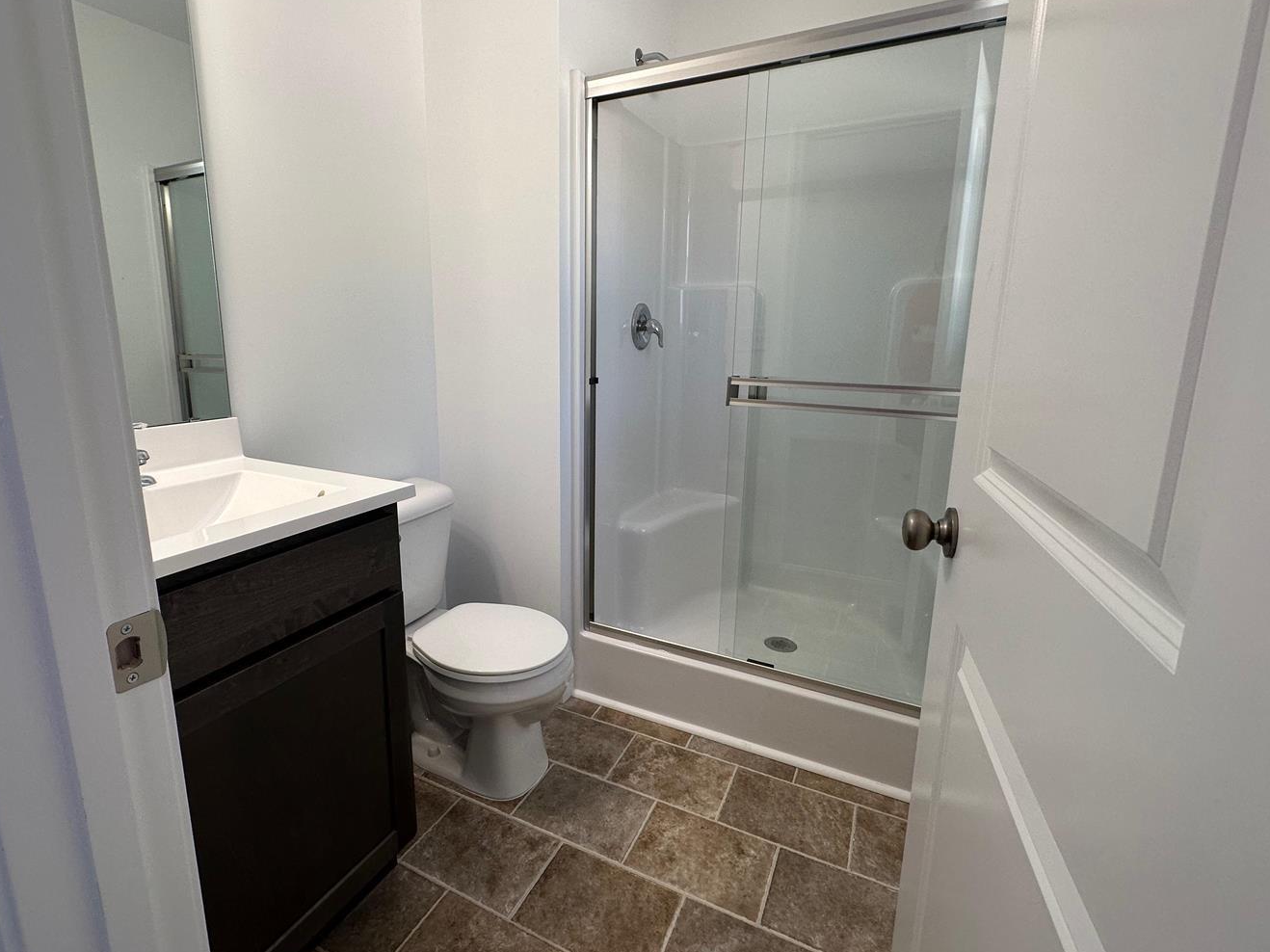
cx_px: 577
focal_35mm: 17
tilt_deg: -11.8
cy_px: 458
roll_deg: +0.2
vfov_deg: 74.7
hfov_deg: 90.8
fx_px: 624
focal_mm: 2.22
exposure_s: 1/99
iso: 80
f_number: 2.2
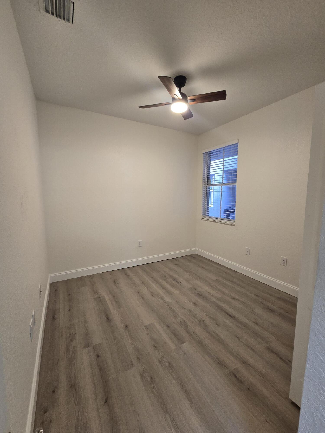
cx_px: 162
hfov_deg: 89.9
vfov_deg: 106.2
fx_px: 163
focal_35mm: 13
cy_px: 216
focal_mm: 2.2
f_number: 2.2
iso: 200
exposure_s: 1/60
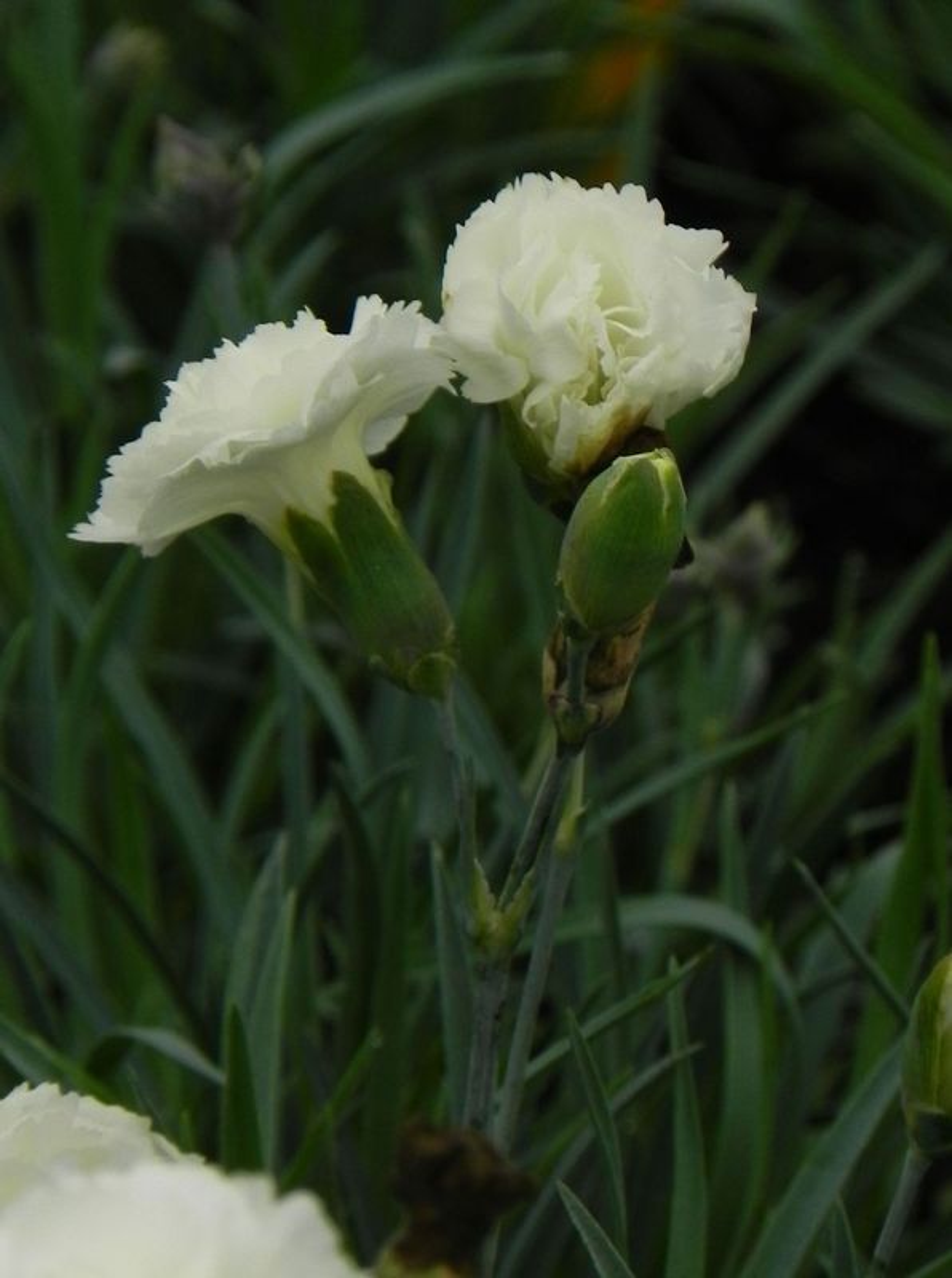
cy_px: 639
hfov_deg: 5.1
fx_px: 10717
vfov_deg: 6.8
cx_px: 476
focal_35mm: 291
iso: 160
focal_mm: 51.8
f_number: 5
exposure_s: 1/80
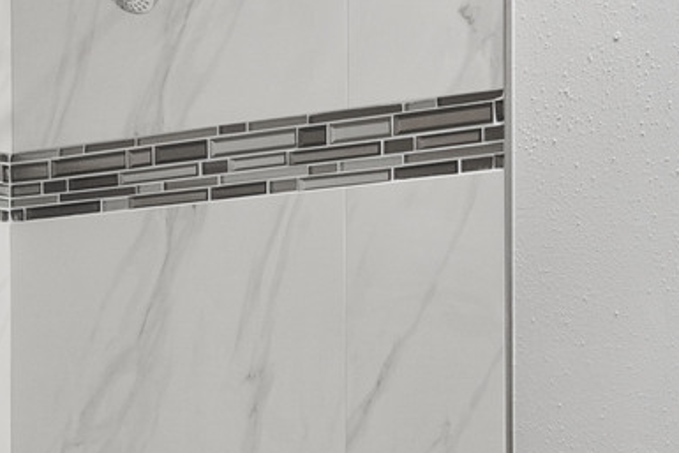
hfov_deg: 20.1
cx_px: 238
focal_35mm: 101
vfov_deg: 13.4
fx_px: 1906
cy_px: 455
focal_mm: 16
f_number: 4
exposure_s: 1/40
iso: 400
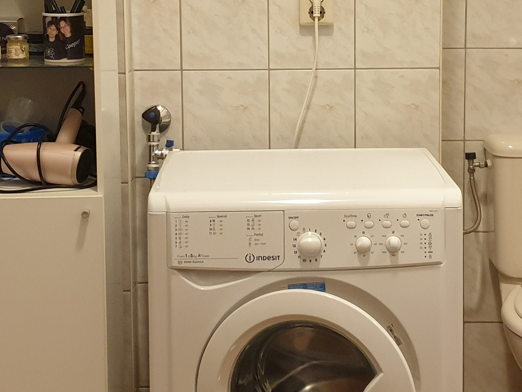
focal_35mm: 77
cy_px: 83
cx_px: 282
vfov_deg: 19.0
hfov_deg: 25.3
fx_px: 1161
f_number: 1.5
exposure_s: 1/20
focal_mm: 4.3
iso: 320
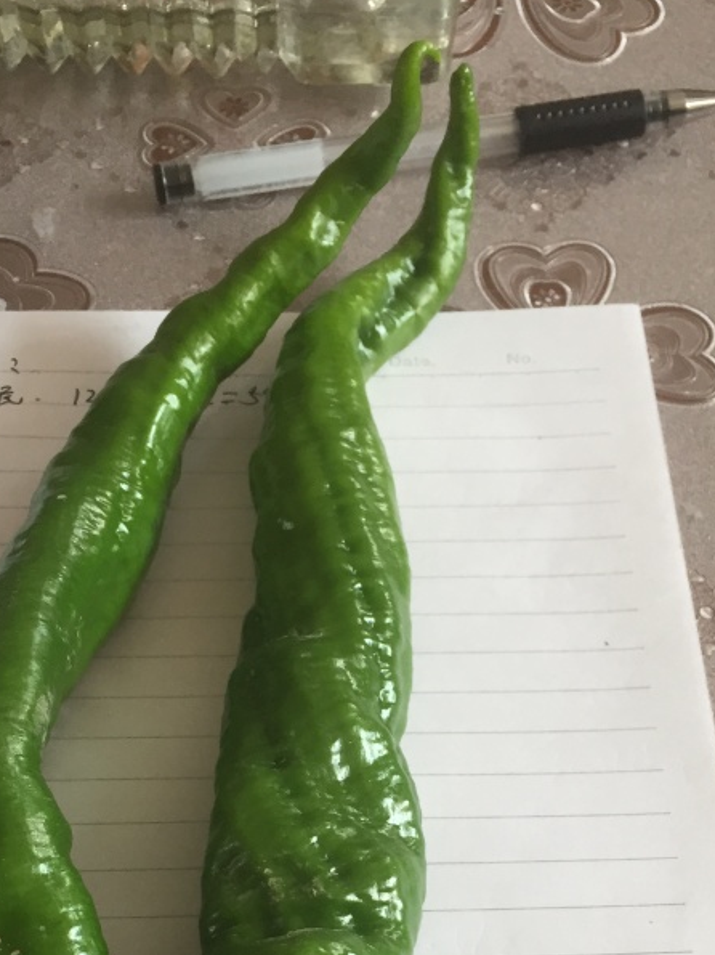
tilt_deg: -59.8
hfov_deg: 28.0
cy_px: 834
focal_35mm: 52
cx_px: 364
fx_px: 1433
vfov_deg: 35.0
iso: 40
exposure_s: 1/33
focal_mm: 4.15
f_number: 2.2
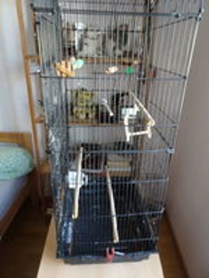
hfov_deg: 56.8
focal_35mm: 24
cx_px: 104
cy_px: 139
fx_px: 193
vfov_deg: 71.6
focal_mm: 4.1
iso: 500
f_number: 3.5
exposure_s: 1/30
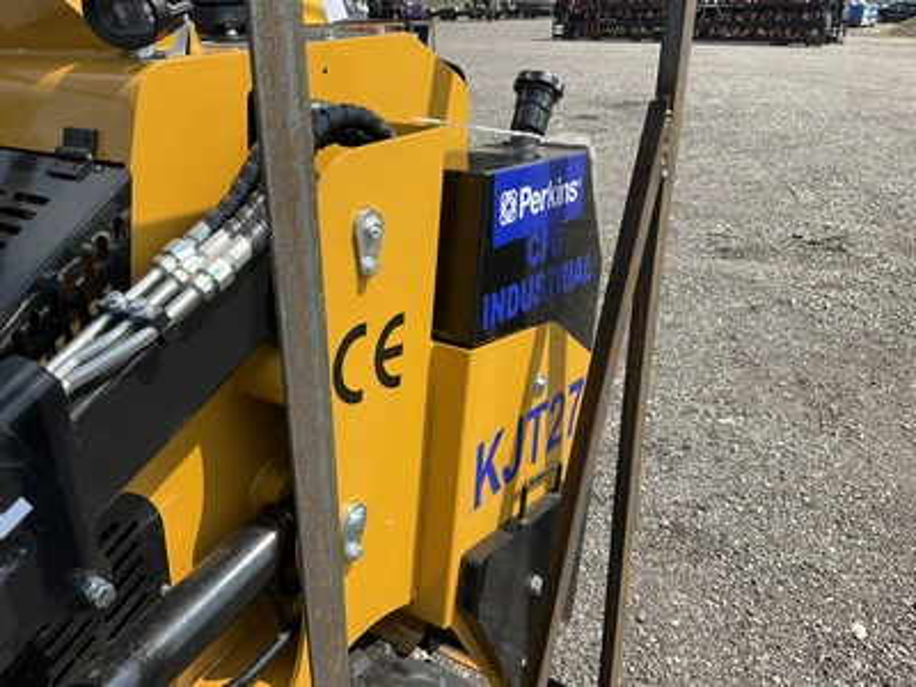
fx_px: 767
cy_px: 344
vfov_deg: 48.2
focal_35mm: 29
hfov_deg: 61.7
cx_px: 458
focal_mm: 3
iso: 25
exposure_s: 1/1279
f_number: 1.8
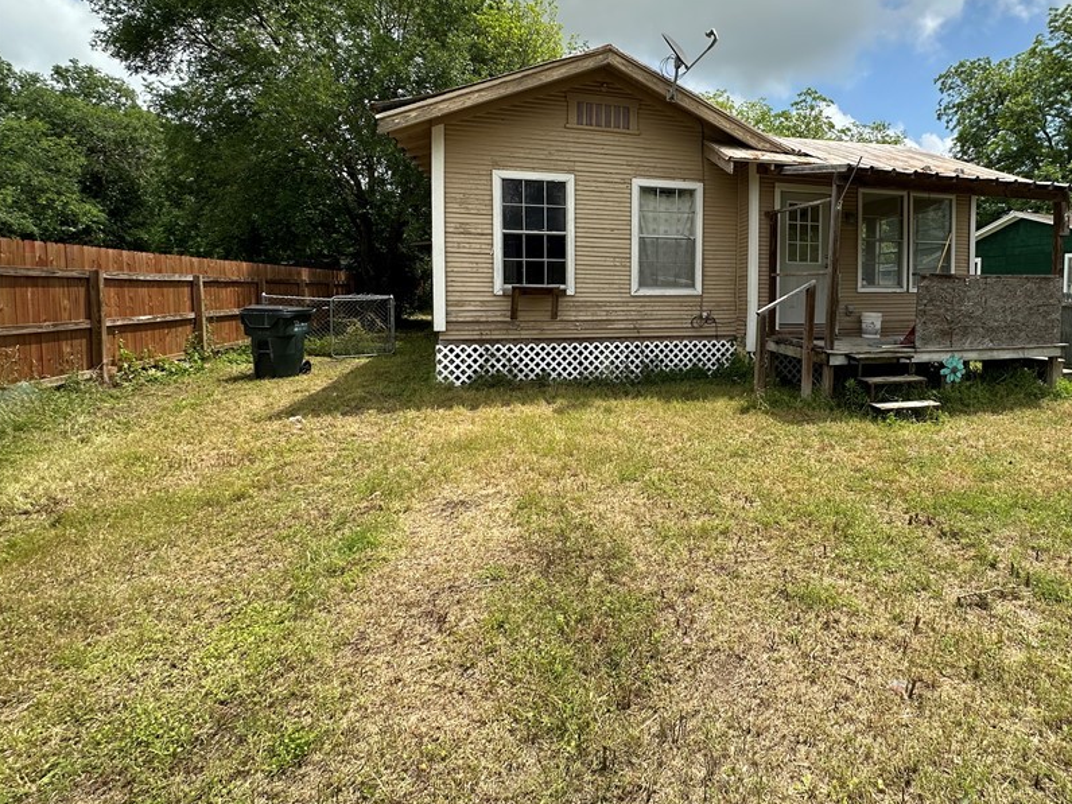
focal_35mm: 18
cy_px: 319
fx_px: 557
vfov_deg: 70.8
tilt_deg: -4.2
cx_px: 683
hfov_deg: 85.7
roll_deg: -1.1
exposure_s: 1/1715
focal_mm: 2.22
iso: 50
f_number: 2.2
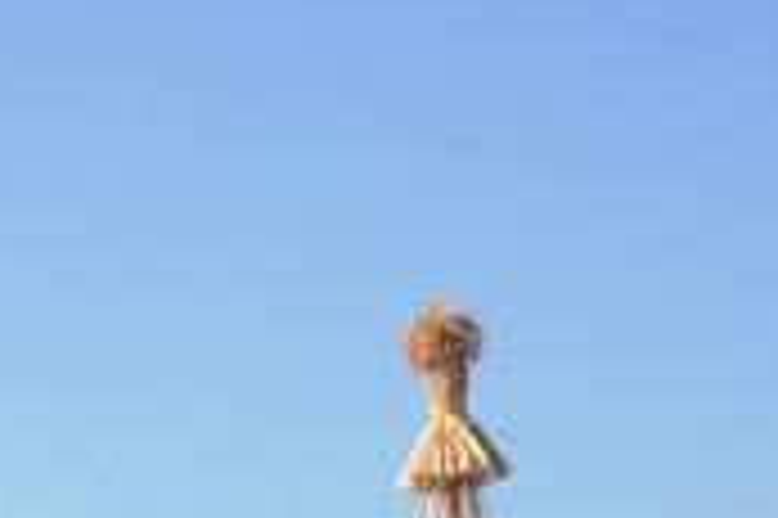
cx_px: -418
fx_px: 5231
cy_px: 1106
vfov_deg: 5.5
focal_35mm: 242
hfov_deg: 8.3
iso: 200
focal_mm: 35
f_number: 8
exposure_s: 1/500
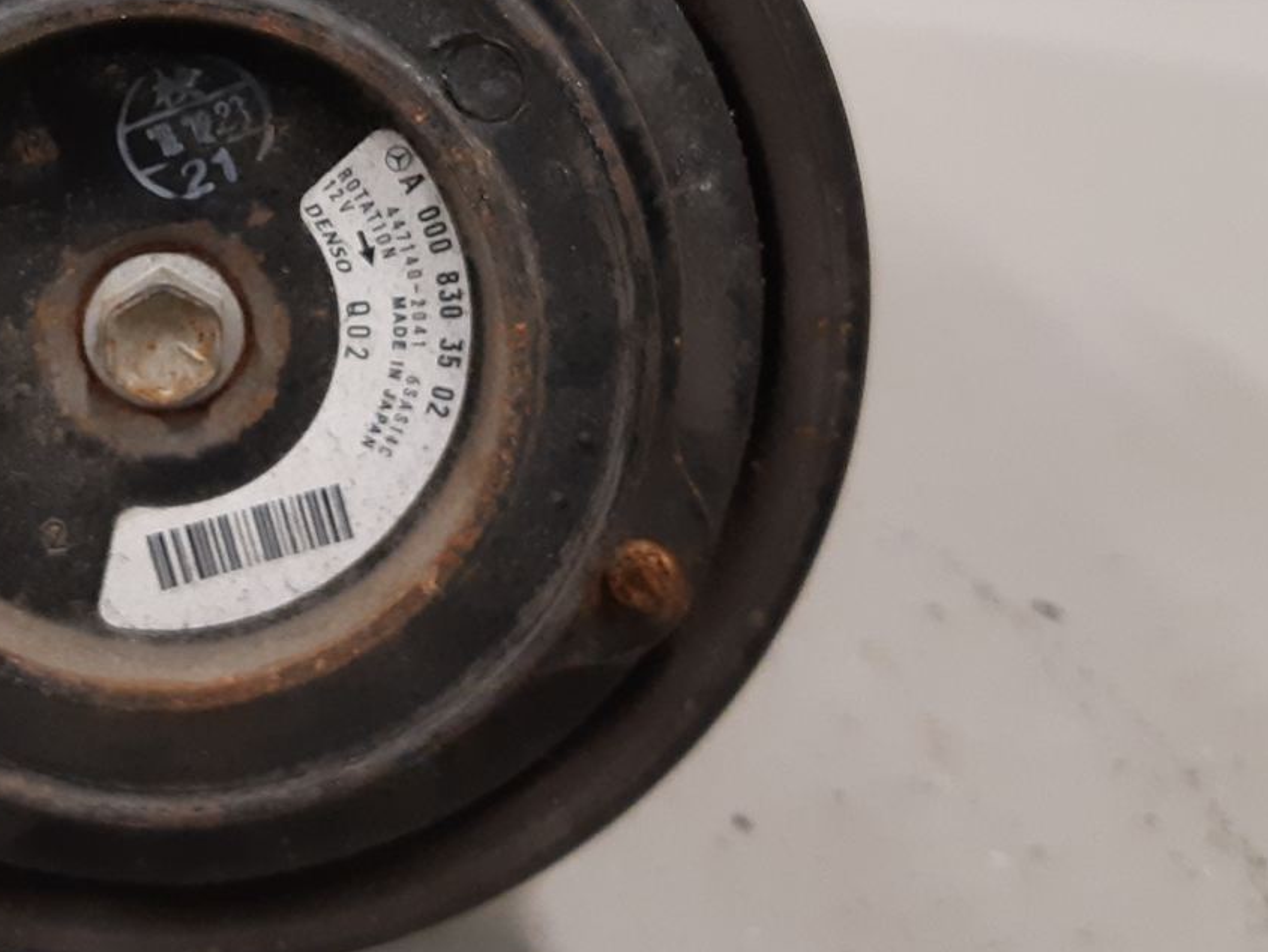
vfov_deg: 22.9
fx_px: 2308
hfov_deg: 29.8
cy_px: 149
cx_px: 195
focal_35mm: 63
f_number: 1.7
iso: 200
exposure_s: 1/50
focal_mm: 3.93
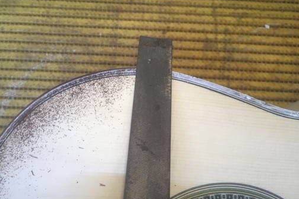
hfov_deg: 53.1
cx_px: 140
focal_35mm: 36
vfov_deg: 36.8
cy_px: 89
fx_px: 299
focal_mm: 4.15
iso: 32
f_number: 2.2
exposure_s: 1/33
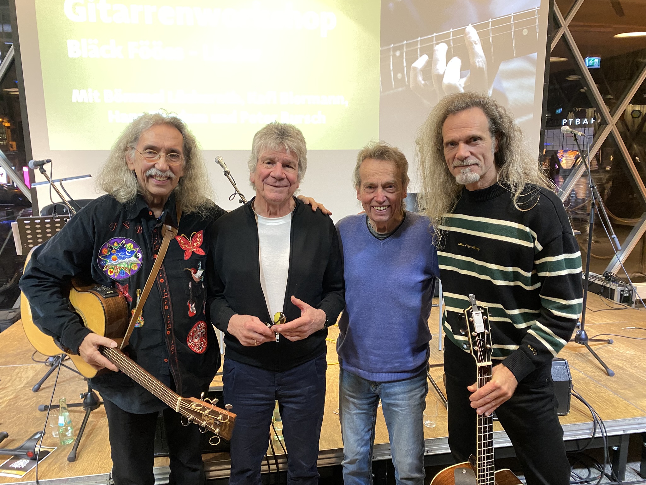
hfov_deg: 67.3
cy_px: 242
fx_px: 485
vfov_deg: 53.1
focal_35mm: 26
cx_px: 323
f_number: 1.8
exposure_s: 1/60
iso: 200
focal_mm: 4.25
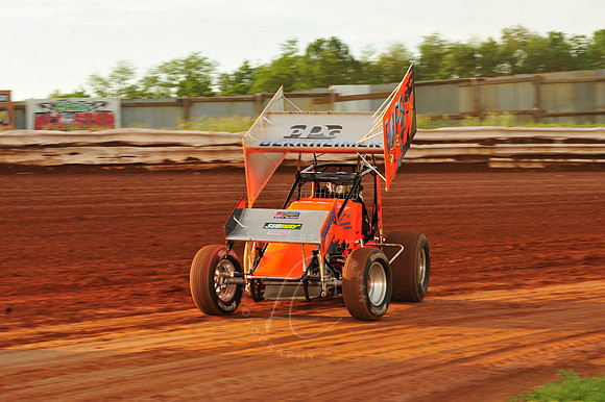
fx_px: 1680
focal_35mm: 100
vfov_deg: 13.7
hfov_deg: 20.4
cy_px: 201
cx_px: 302
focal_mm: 100
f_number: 8
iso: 400
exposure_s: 1/320
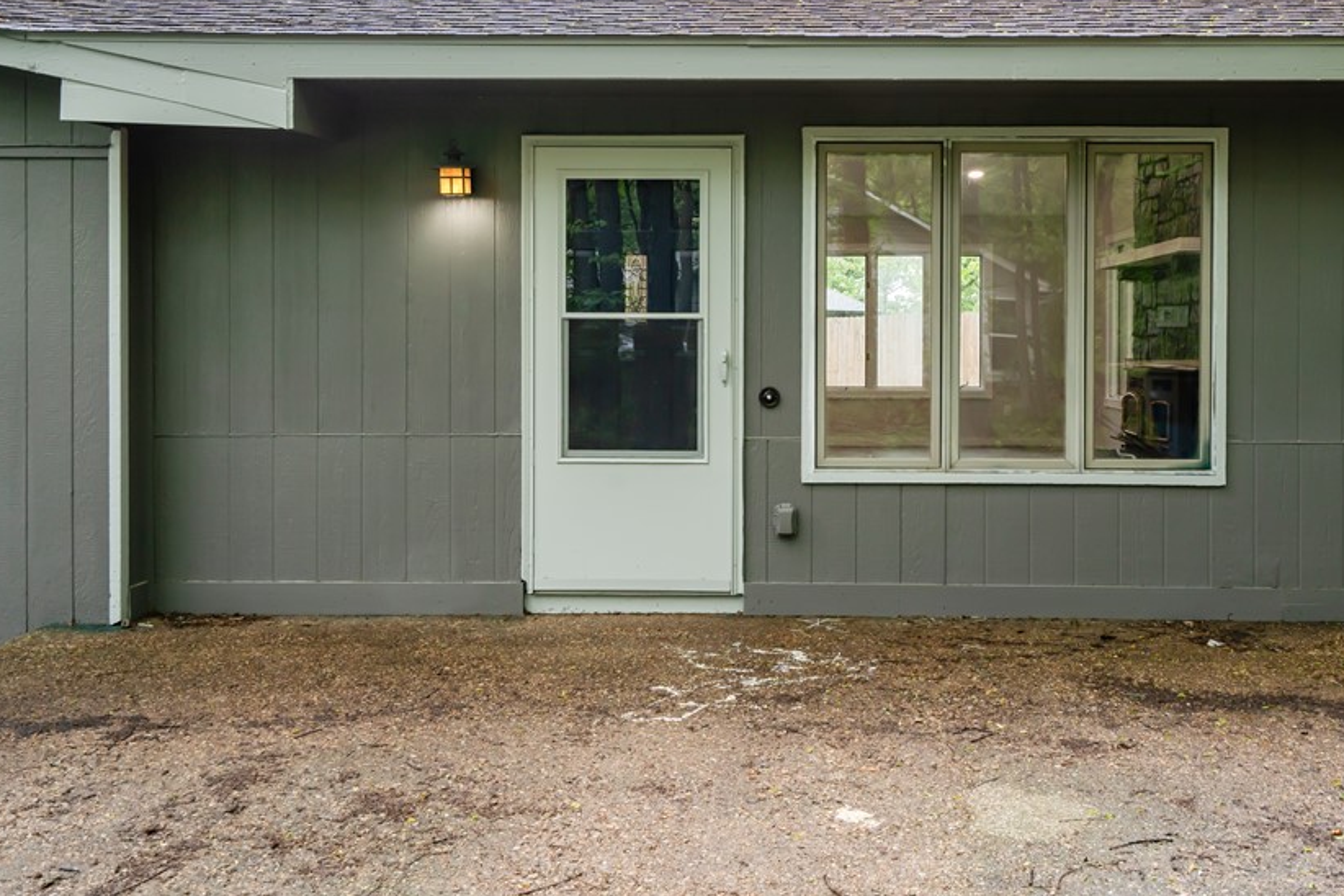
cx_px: 790
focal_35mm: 37
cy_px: 338
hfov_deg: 51.6
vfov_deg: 35.8
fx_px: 1381
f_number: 9
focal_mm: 28
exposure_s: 1/100
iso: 320
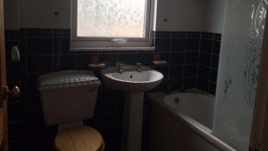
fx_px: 227
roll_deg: -2.4
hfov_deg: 61.0
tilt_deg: -7.9
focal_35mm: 32
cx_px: 134
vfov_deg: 36.4
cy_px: 51
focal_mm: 4.15
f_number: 2.2
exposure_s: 1/100
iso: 50
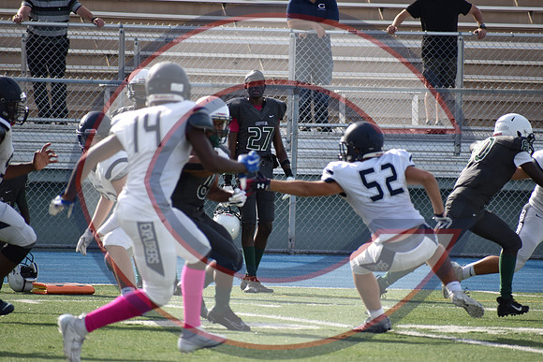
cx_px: 272
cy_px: 181
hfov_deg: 4.6
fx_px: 6789
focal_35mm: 450
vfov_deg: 3.1
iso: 500
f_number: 6.3
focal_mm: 300
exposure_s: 1/1000
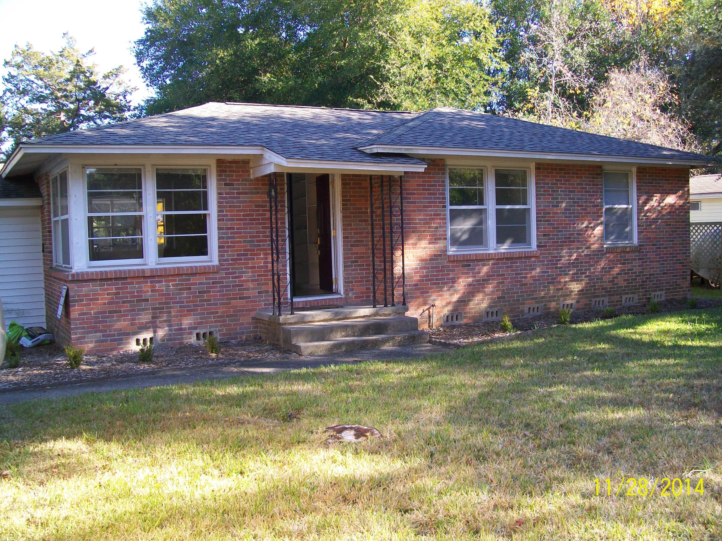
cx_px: 371
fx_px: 730
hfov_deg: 52.6
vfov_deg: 40.7
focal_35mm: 35
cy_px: 270
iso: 64
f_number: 2.7
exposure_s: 1/125
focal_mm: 6.1
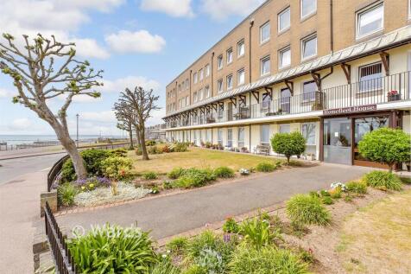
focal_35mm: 15
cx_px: 206
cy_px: 137
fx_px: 171
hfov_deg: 100.4
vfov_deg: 77.3
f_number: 8
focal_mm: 10
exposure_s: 1/320
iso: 160
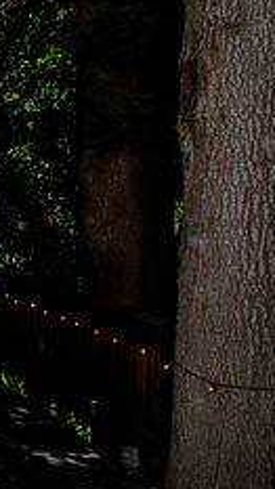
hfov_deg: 14.4
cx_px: -323
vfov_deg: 32.2
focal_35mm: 65
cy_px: 305
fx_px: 843
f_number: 8
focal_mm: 24
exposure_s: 1/400
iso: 160
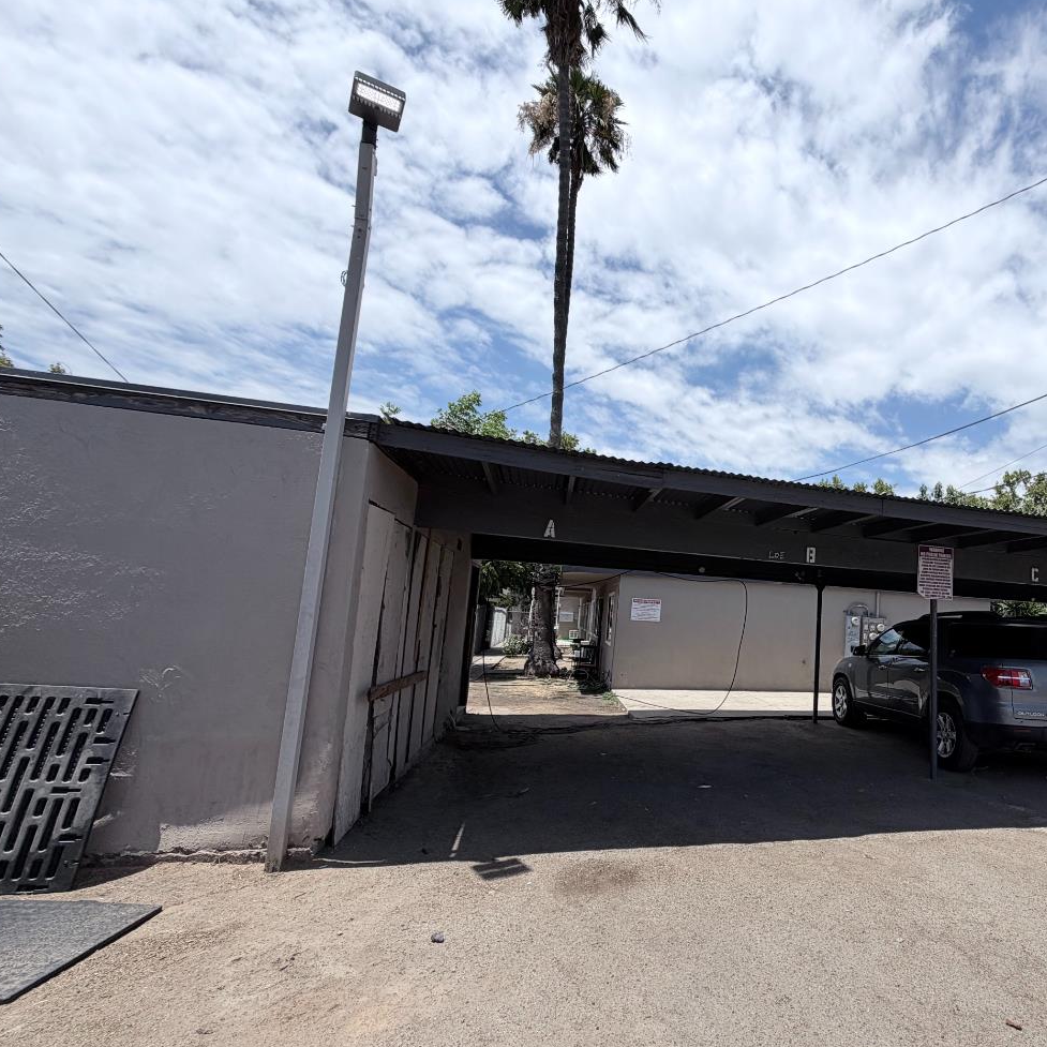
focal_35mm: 19
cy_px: 546
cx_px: 772
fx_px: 650
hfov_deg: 72.8
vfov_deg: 77.6
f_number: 2.2
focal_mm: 2.22
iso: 20
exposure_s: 1/1399
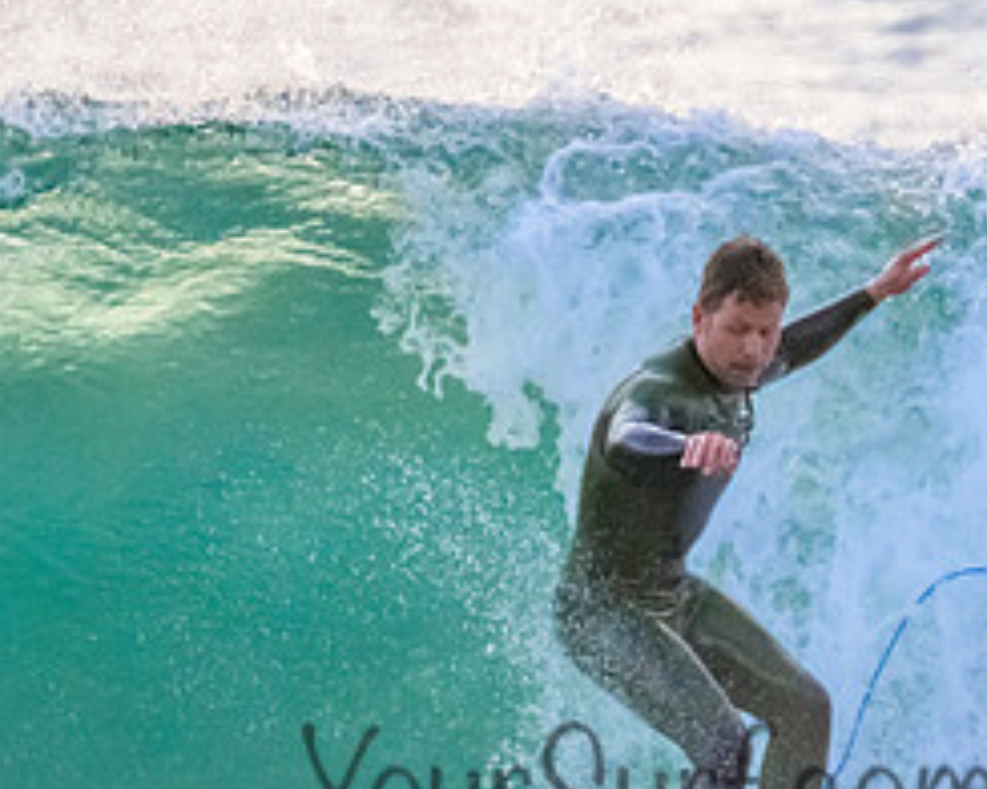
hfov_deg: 1.1
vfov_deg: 0.9
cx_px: 717
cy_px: 751
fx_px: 51850
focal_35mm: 1775
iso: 7200
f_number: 11
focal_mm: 800
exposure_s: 1/1250
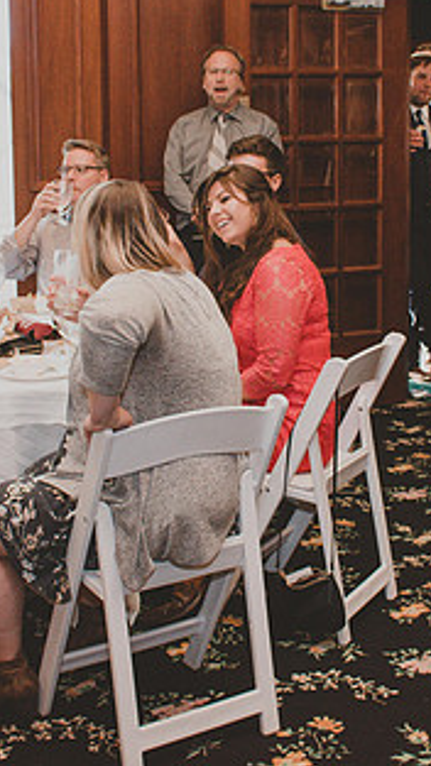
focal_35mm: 57
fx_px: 1158
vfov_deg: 36.4
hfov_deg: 21.1
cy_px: 285
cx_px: 252
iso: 800
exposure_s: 1/80
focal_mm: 18
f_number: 4.5
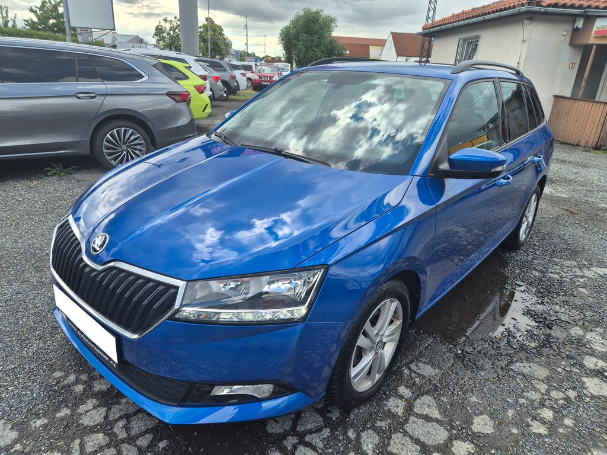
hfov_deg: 73.9
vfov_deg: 58.9
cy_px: 228
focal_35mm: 23
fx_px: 403
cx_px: 304
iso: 25
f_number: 1.8
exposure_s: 1/638
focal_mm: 5.4
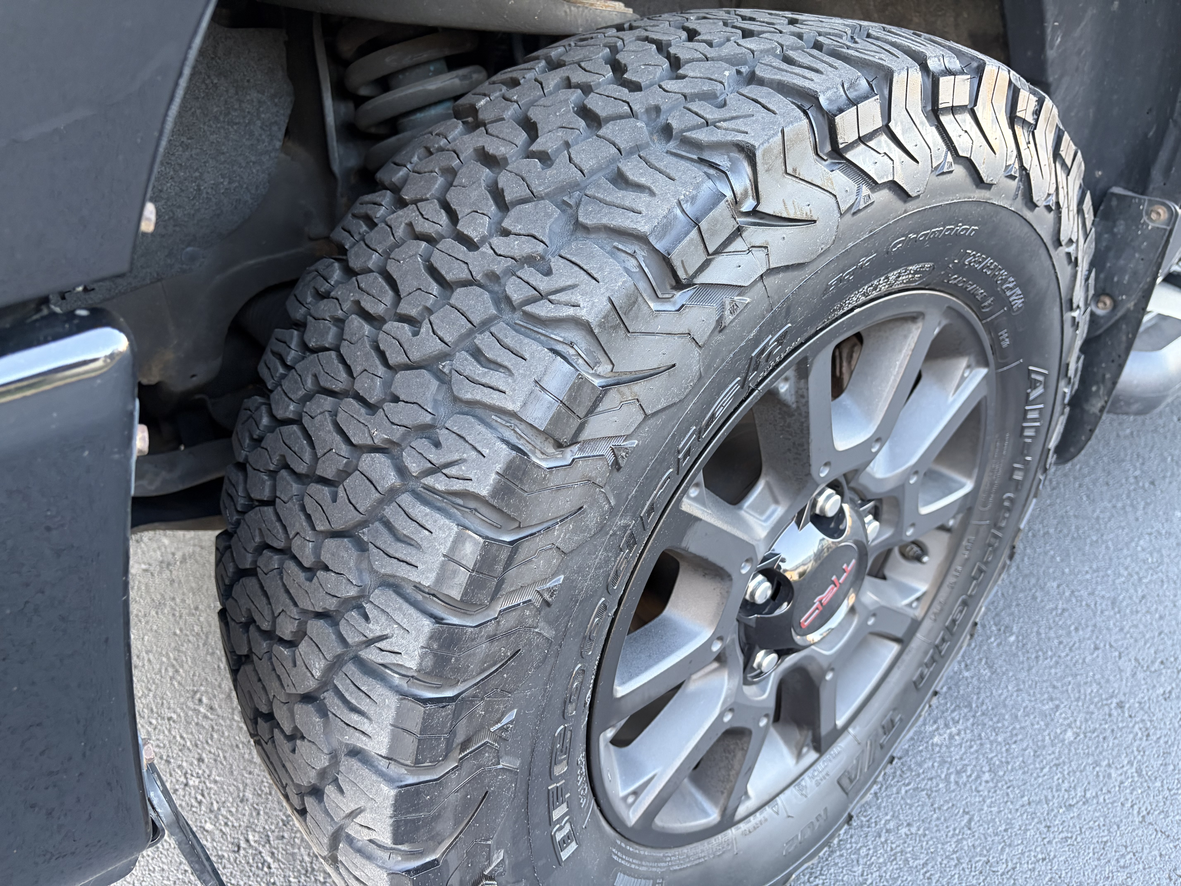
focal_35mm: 26
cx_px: 590
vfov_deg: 53.1
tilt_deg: -31.5
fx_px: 887
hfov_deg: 67.3
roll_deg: +1.5
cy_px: 443
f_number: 1.6
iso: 200
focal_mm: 5.96
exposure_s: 1/60
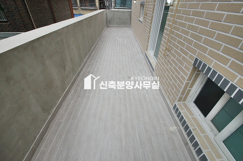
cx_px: 122
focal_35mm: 15
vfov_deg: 77.2
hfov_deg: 100.4
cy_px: 80
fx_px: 101
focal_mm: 10
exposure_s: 1/320
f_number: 9
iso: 800
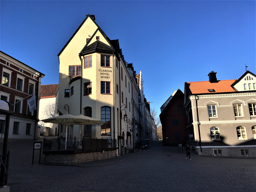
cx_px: 128
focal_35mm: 29
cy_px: 96
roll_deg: +1.0
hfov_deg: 61.7
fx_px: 214
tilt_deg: +14.0
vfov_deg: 48.2
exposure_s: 1/1241
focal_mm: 4.15
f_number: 2.2
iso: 25
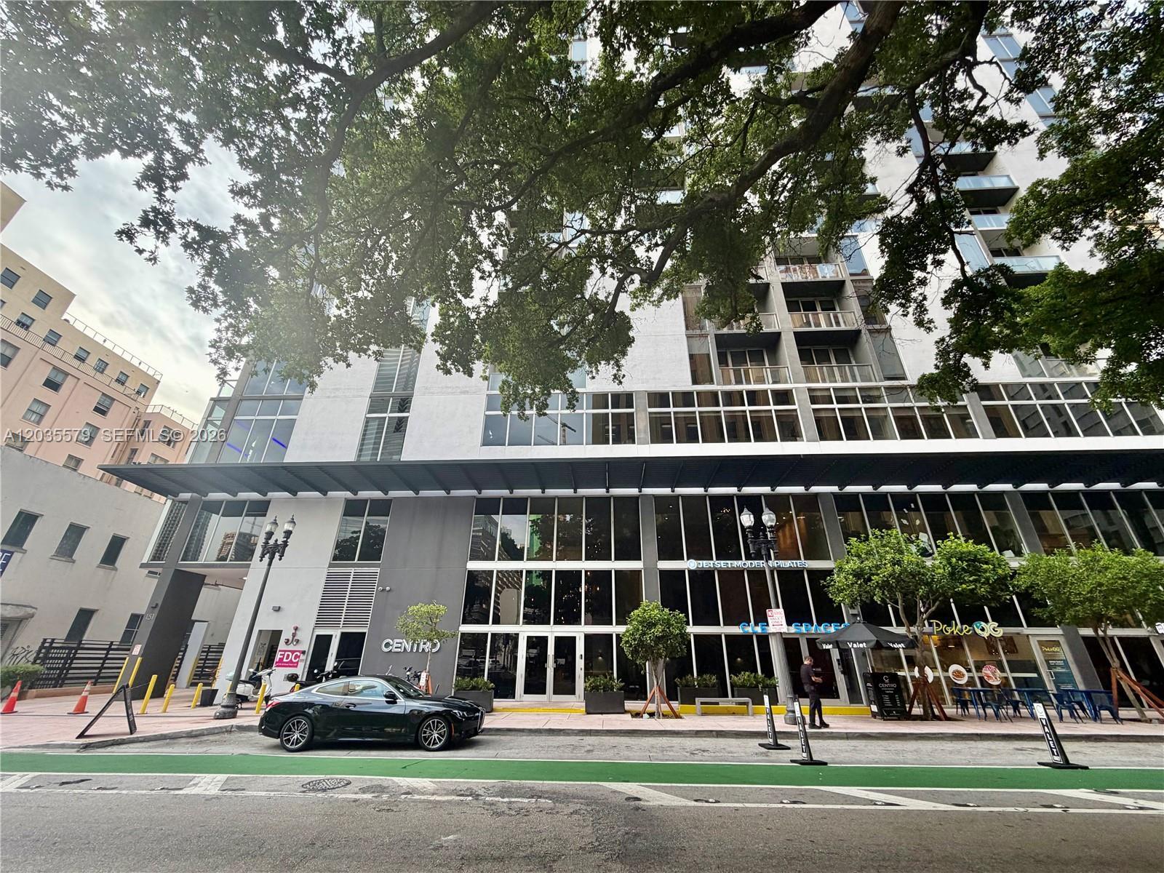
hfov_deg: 102.1
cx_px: 582
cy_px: 436
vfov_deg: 85.7
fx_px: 471
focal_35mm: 14
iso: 125
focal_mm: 2.22
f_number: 2.2
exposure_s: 1/121
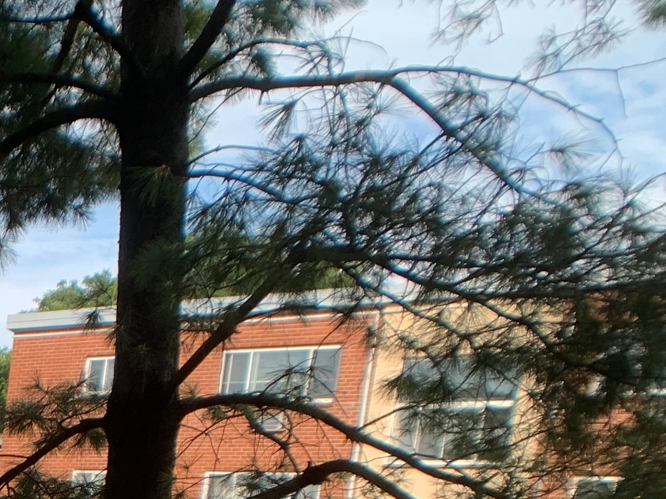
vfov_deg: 15.7
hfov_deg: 19.9
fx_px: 1654
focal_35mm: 86
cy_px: 756
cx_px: -309
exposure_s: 1/507
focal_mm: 4.25
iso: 25
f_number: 1.8
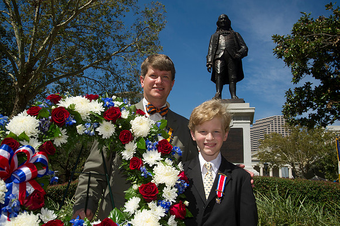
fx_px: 321
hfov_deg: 55.8
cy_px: 113
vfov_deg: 38.8
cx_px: 170
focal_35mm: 34
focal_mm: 34
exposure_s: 1/320
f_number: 9
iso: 200
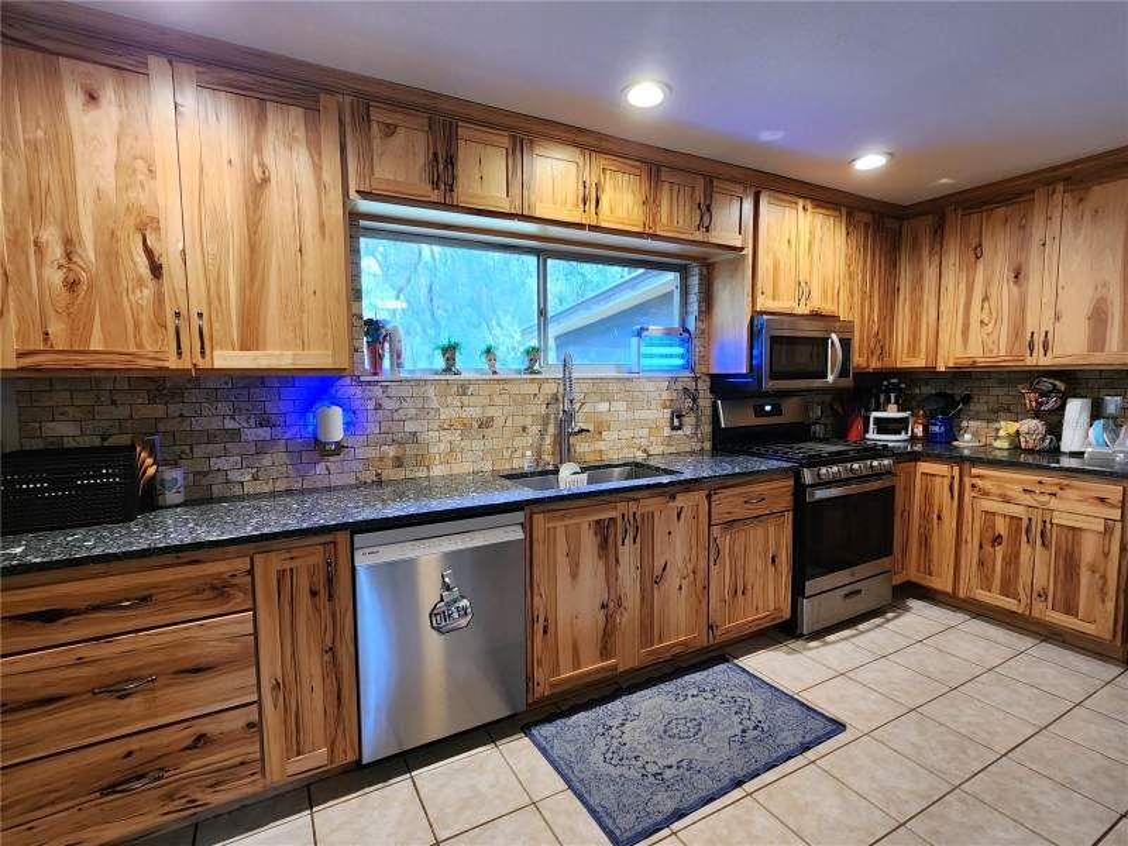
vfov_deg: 89.9
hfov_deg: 106.2
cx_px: 564
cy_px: 423
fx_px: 424
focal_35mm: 13
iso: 320
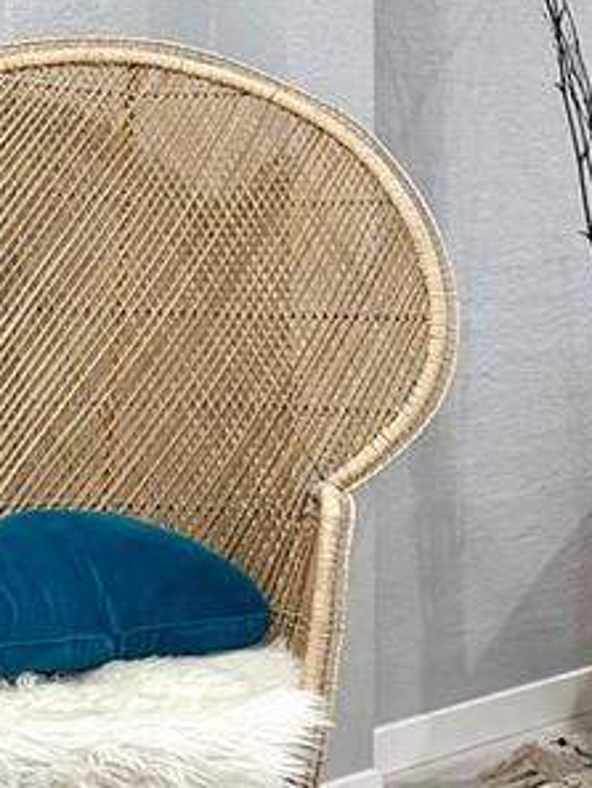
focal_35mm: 97
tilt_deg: -12.2
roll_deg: -3.4
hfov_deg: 13.7
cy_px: 539
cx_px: 1057
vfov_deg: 20.1
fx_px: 2210
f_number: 1.78
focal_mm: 6.76
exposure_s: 1/120
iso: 200
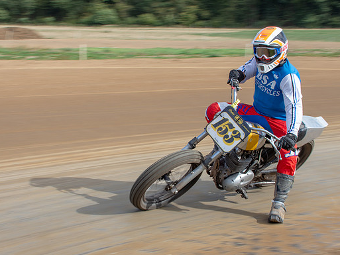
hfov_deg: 26.0
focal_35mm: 75
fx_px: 737
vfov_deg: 19.6
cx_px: 154
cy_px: 123
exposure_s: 1/125
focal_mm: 35
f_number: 10
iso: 100
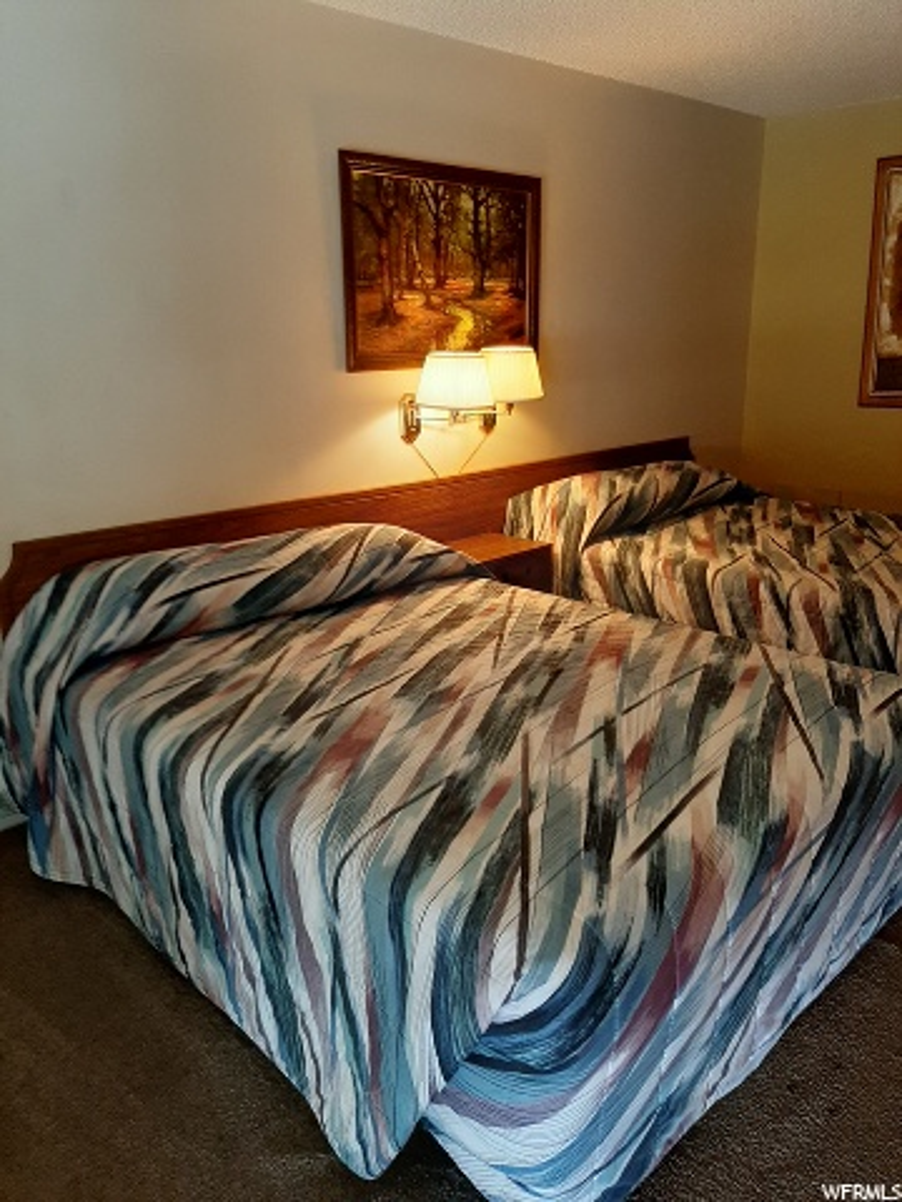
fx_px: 903
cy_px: 601
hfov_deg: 53.1
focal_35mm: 26
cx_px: 451
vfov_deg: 67.3
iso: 125
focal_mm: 3.93
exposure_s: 1/60
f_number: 1.7
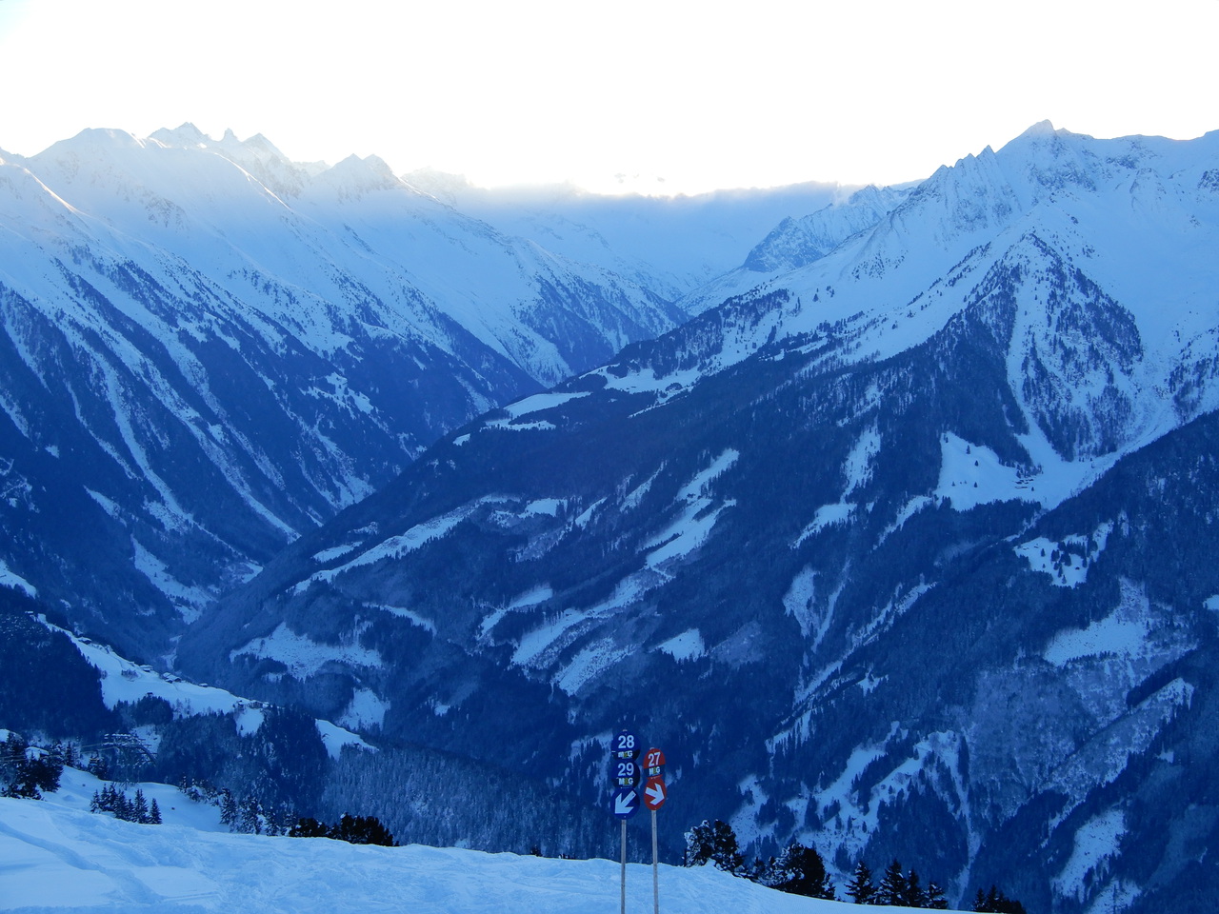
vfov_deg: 19.1
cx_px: 610
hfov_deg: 25.3
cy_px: 457
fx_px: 2712
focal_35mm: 77
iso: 80
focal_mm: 13.7
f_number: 4.5
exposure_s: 1/160
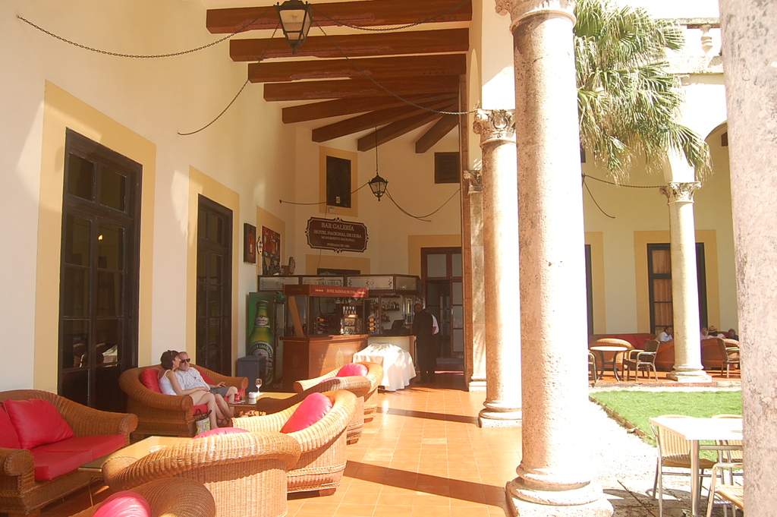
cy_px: 258
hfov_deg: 67.4
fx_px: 582
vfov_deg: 47.9
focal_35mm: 27
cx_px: 388
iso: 400
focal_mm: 18
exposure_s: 1/500
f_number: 5
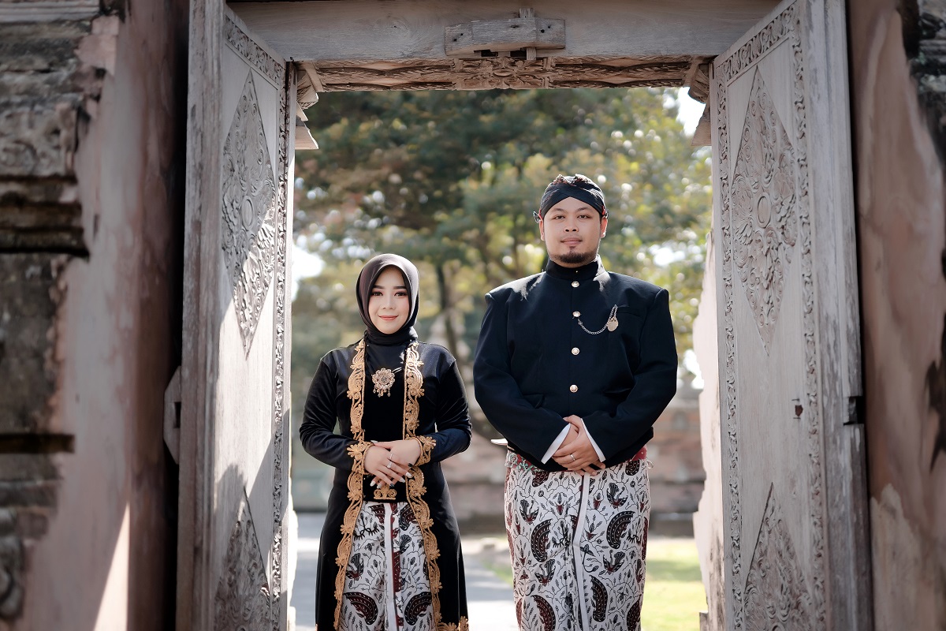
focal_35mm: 50
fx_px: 1314
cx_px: 473
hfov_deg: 39.6
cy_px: 316
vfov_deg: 27.0
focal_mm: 50
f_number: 1.4
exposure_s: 1/2500
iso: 200
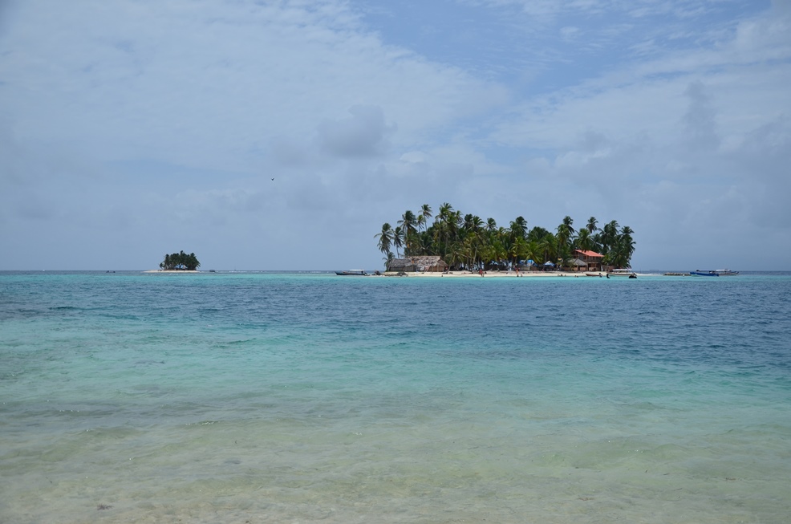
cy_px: 262
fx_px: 789
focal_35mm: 36
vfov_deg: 36.7
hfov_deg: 53.2
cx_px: 396
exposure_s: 1/3200
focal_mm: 24
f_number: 5
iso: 125
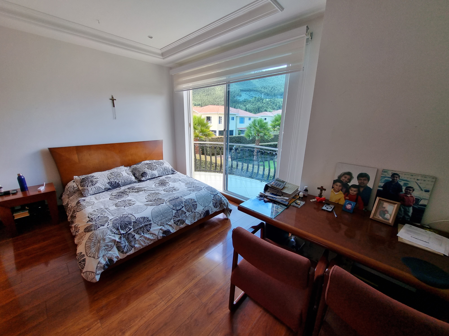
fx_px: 169
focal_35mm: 13
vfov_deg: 89.9
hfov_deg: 106.2
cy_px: 168
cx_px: 224
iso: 64
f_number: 2.2
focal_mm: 1.74
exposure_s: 1/120
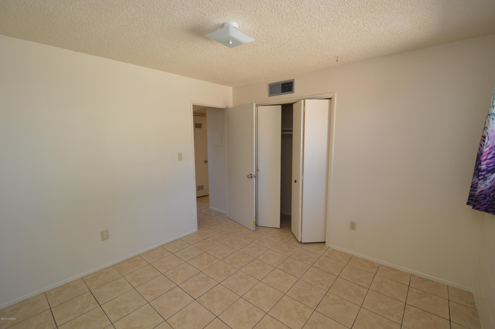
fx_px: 206
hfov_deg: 100.4
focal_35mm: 15
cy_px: 164
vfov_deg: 77.2
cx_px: 248
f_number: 4
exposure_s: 1/60
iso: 400
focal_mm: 10
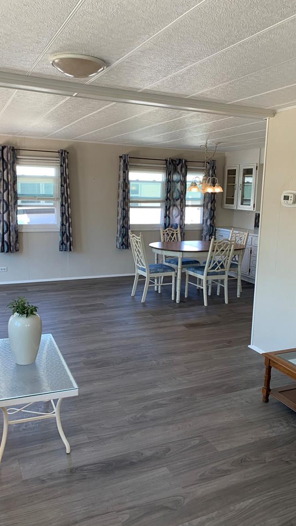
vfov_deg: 66.1
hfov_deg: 40.2
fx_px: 405
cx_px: 149
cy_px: 261
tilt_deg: -8.3
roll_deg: -0.4
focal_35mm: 29
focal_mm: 4.25
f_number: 1.8
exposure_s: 1/120
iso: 64
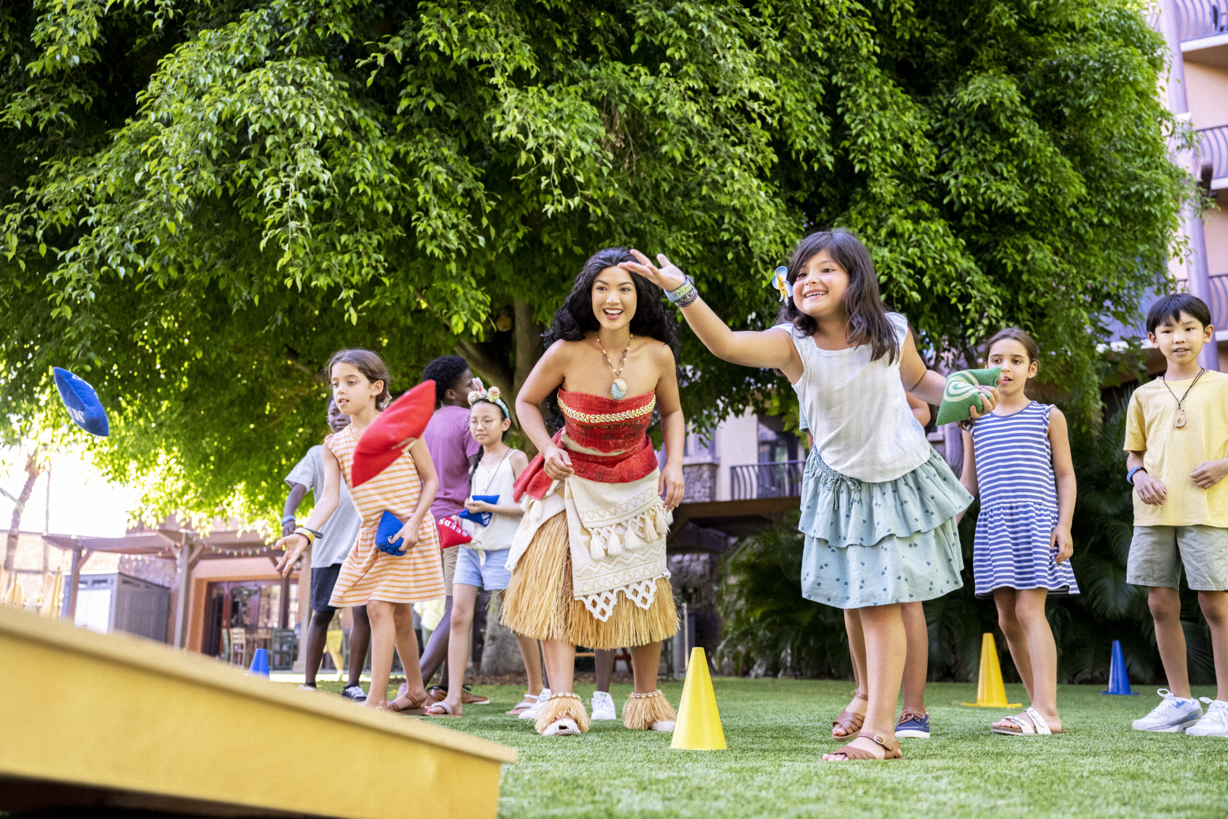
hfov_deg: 58.0
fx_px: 1109
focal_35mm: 32
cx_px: 614
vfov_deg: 40.5
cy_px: 410
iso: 1600
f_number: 3.2
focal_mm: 32.5
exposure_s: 1/640
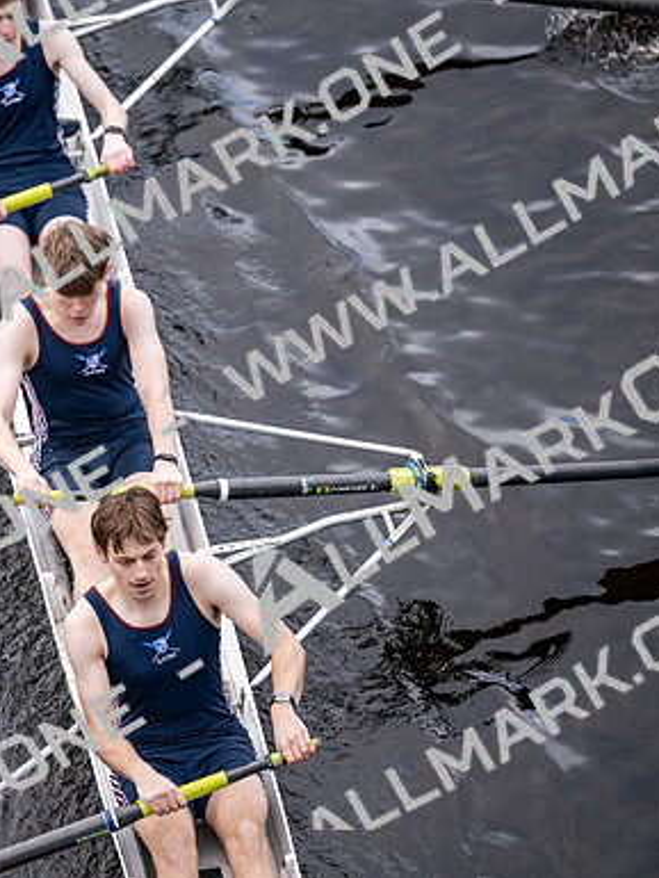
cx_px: 57
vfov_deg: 6.8
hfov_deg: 5.1
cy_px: 439
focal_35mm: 290
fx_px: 7357
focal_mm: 200
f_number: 2.8
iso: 1250
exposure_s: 1/2000
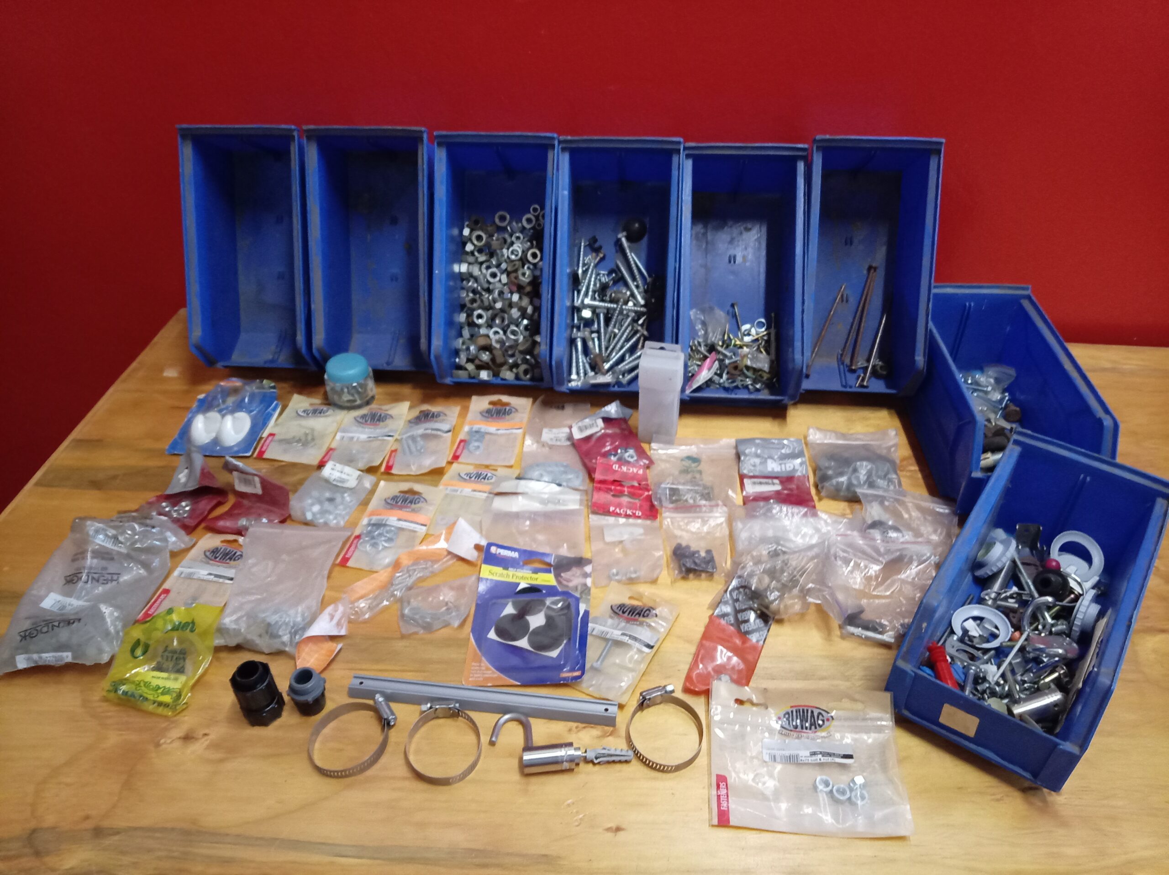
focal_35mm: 25
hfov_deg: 69.4
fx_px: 844
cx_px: 584
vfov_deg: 54.8
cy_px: 438
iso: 1335
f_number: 1.8
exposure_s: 1/20
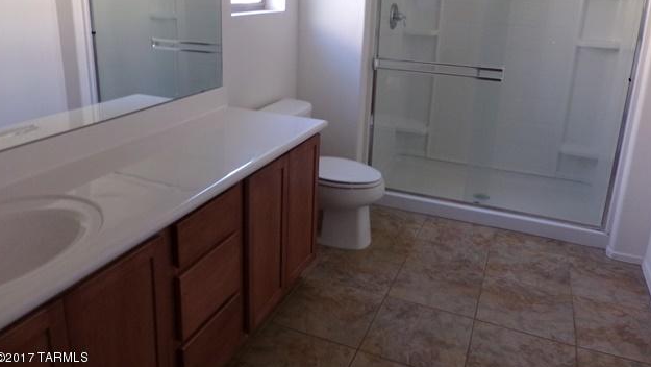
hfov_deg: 66.0
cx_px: 323
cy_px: 128
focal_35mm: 29
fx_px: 501
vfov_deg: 39.8
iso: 200
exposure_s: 1/34
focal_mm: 4.7
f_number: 3.2
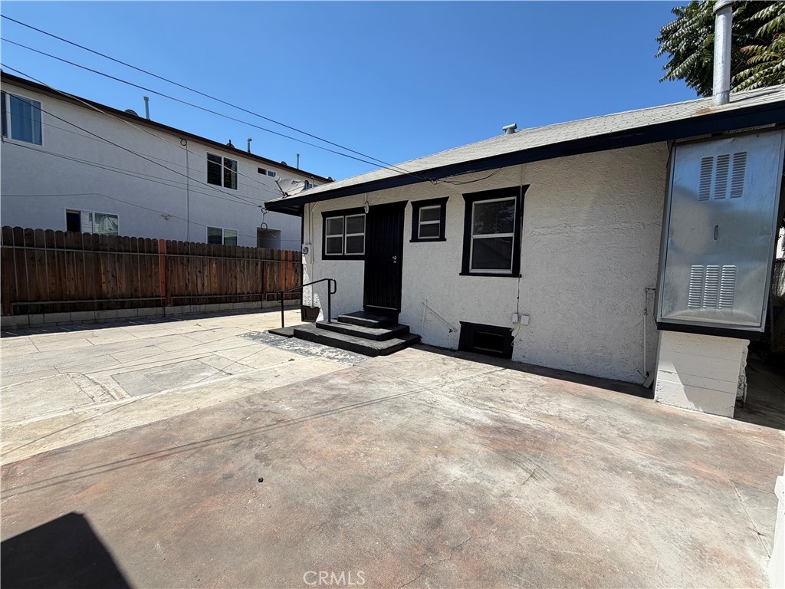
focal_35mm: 14
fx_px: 317
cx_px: 392
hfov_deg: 102.1
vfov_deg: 85.7
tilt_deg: -3.3
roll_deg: -1.7
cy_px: 294
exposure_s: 1/914
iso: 20
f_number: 2.2
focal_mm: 2.22
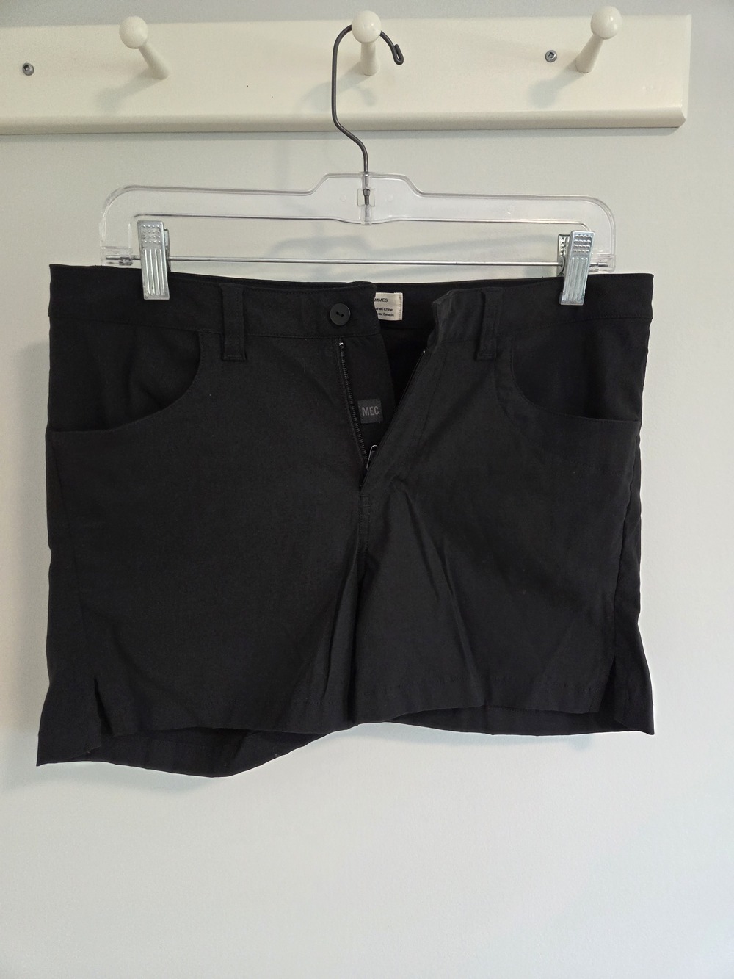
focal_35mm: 23
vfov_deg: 73.9
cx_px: 367
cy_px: 490
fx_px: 650
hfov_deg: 58.9
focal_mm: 5.4
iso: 400
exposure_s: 1/120
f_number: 1.8
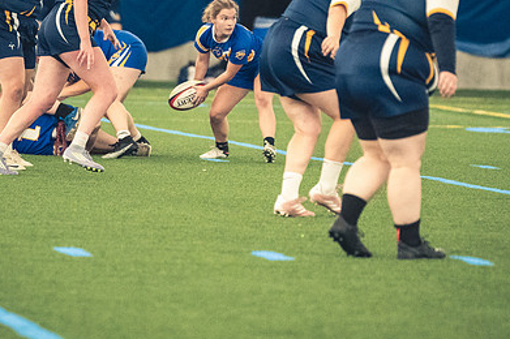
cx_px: 223
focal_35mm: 445
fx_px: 6299
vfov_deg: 3.1
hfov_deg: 4.6
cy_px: 117
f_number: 2.8
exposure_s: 1/500
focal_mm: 200
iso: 12800
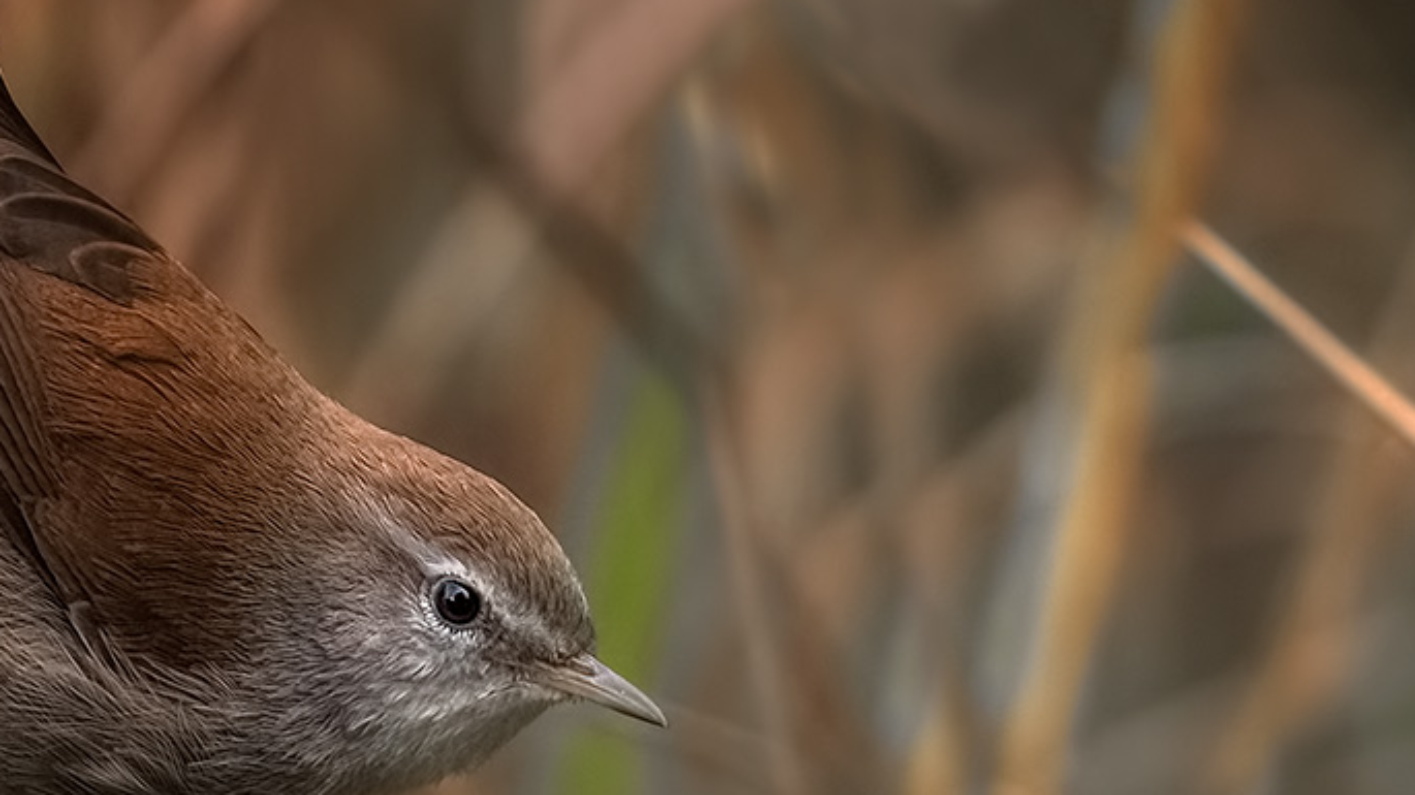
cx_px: 493
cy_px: 340
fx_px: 29260
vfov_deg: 1.6
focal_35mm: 780
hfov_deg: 2.8
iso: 2000
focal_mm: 360
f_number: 5.6
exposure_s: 1/1250
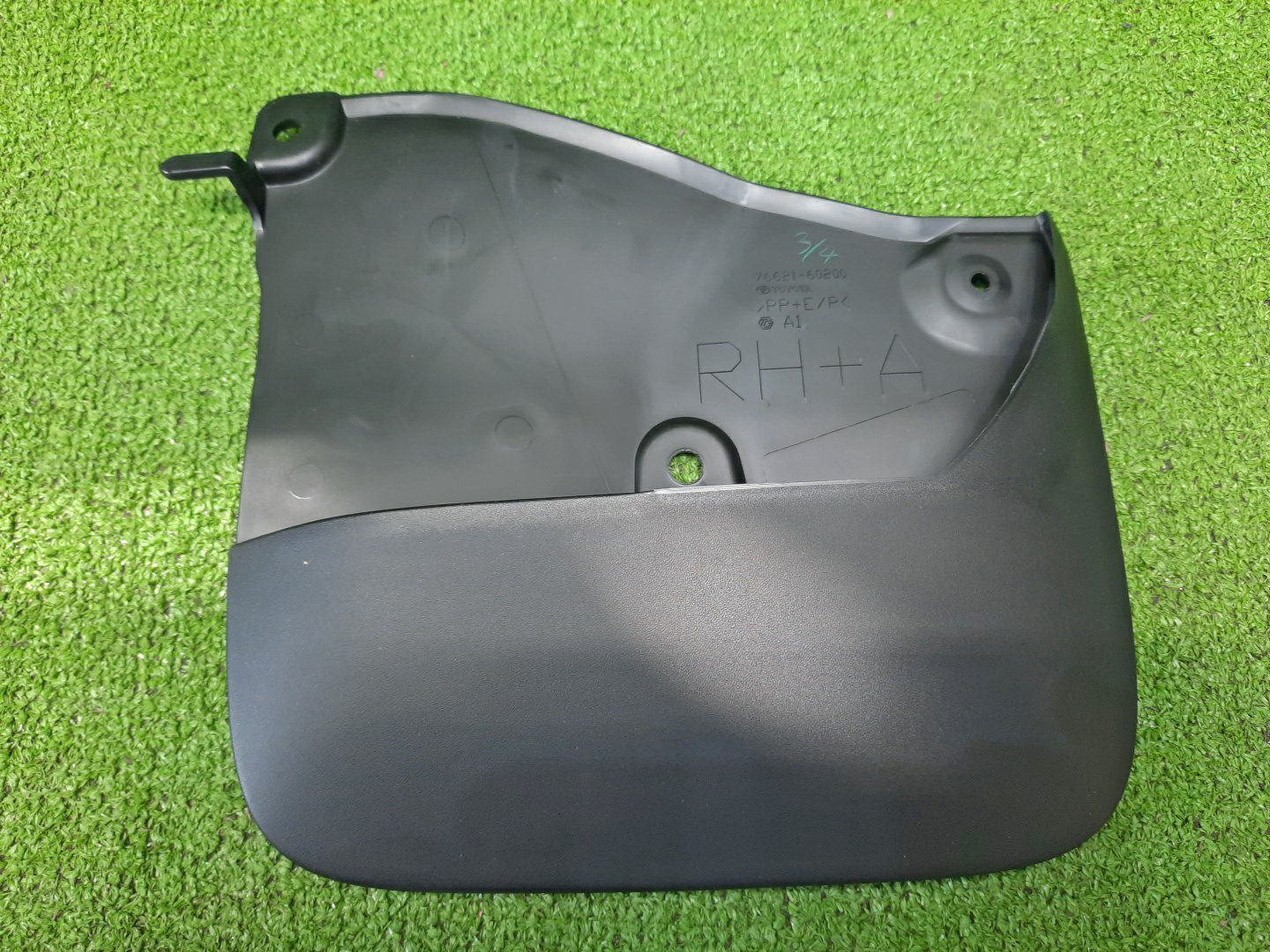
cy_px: 476
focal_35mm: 25
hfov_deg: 69.4
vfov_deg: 54.9
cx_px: 635
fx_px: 917
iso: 200
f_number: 2
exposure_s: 1/50
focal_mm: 4.6
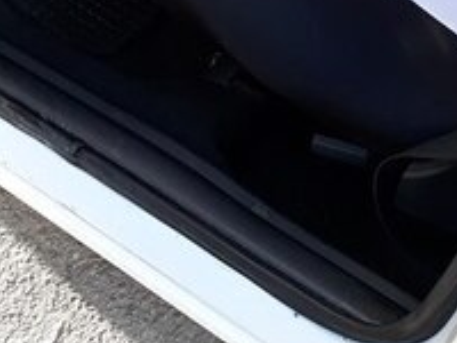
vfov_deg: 15.3
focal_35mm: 89
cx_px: 274
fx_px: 1175
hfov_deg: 22.0
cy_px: -182
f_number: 1.9
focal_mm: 3.6
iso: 50
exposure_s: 1/120
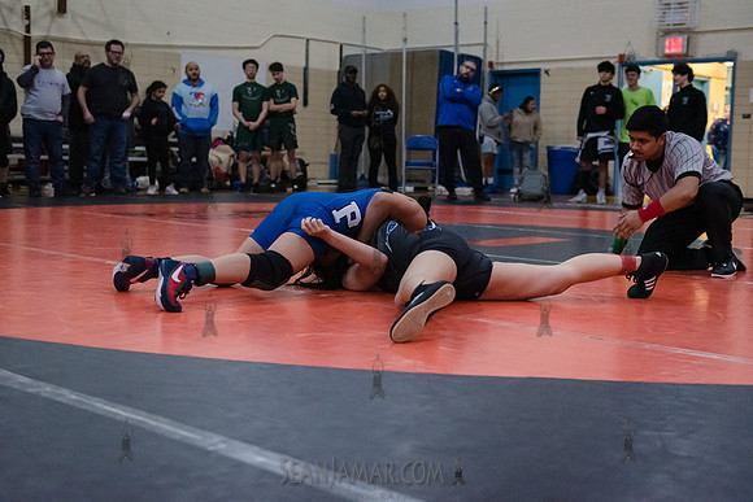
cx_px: 376
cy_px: 251
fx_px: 1004
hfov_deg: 41.1
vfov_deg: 28.1
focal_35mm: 48
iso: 8000
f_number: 3.2
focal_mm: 48
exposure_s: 1/400
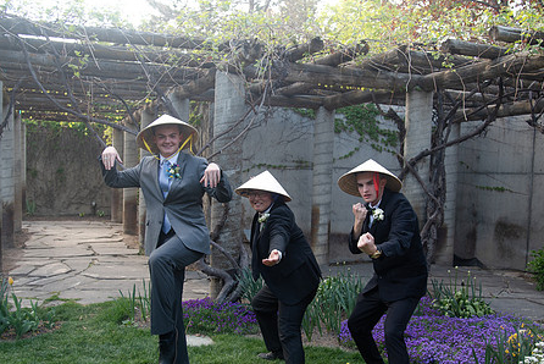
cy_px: 212
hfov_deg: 49.5
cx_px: 263
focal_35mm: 39
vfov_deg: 34.2
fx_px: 590
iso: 160
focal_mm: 30
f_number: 4
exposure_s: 1/125
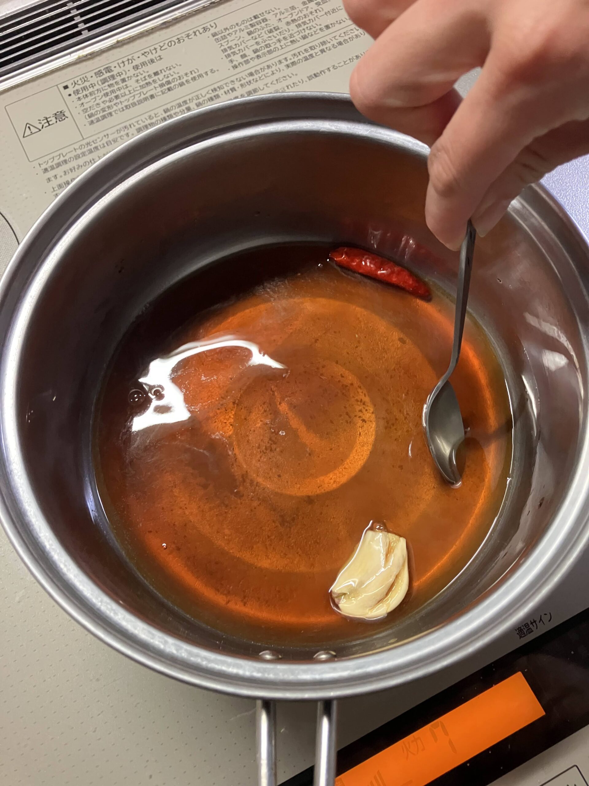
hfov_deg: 49.7
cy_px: 393
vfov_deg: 63.4
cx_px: 294
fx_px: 635
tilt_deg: -68.2
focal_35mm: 28
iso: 320
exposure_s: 1/60
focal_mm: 3.99
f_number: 1.8
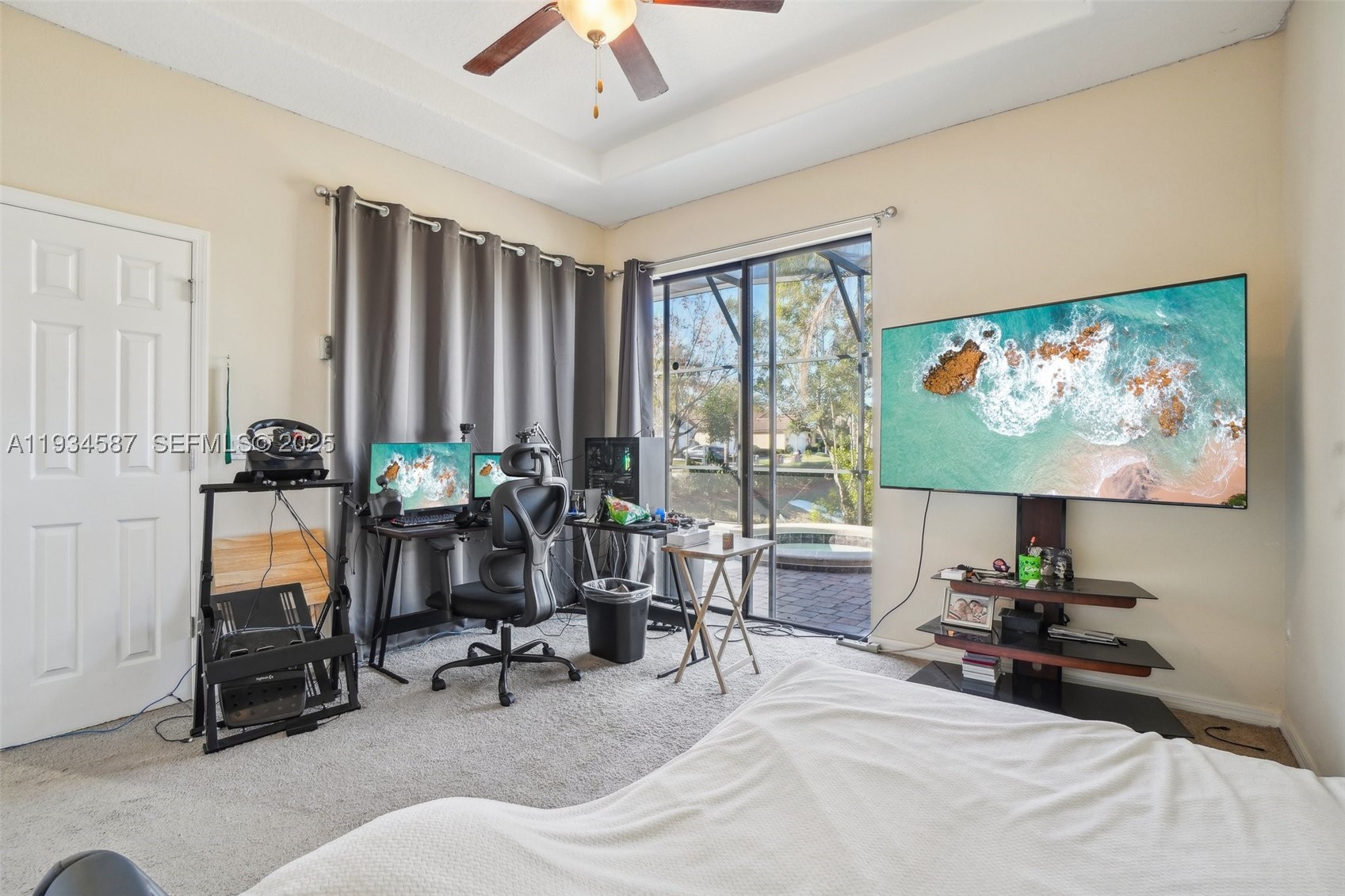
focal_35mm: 16
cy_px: 448
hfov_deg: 95.0
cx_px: 672
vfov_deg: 72.0
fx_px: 616
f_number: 8
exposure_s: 1/8
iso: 400
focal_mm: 11
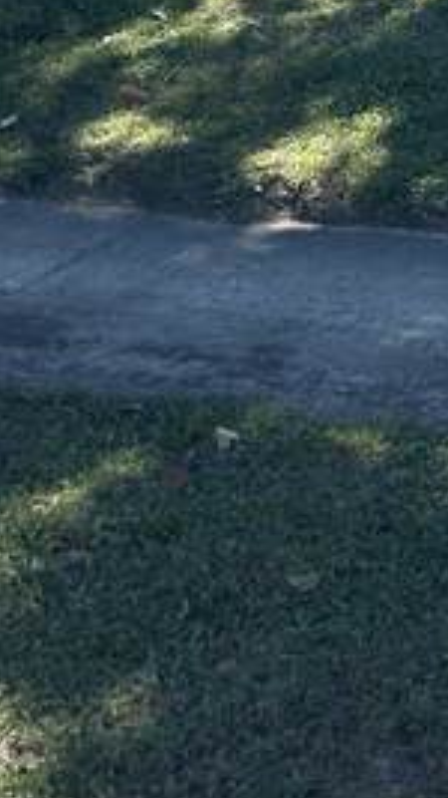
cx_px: 977
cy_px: -182
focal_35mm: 102
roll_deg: -1.4
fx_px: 2156
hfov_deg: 10.6
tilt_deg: -6.4
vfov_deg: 19.6
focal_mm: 5.7
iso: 50
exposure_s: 1/1808
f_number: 1.5
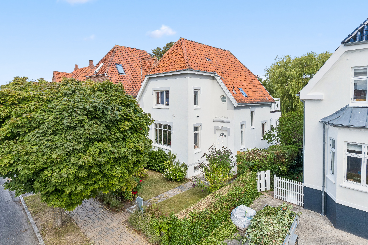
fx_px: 215
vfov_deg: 59.5
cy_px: 122
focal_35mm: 21
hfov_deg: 81.2
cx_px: 184
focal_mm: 14
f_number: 8
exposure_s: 1/250
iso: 250
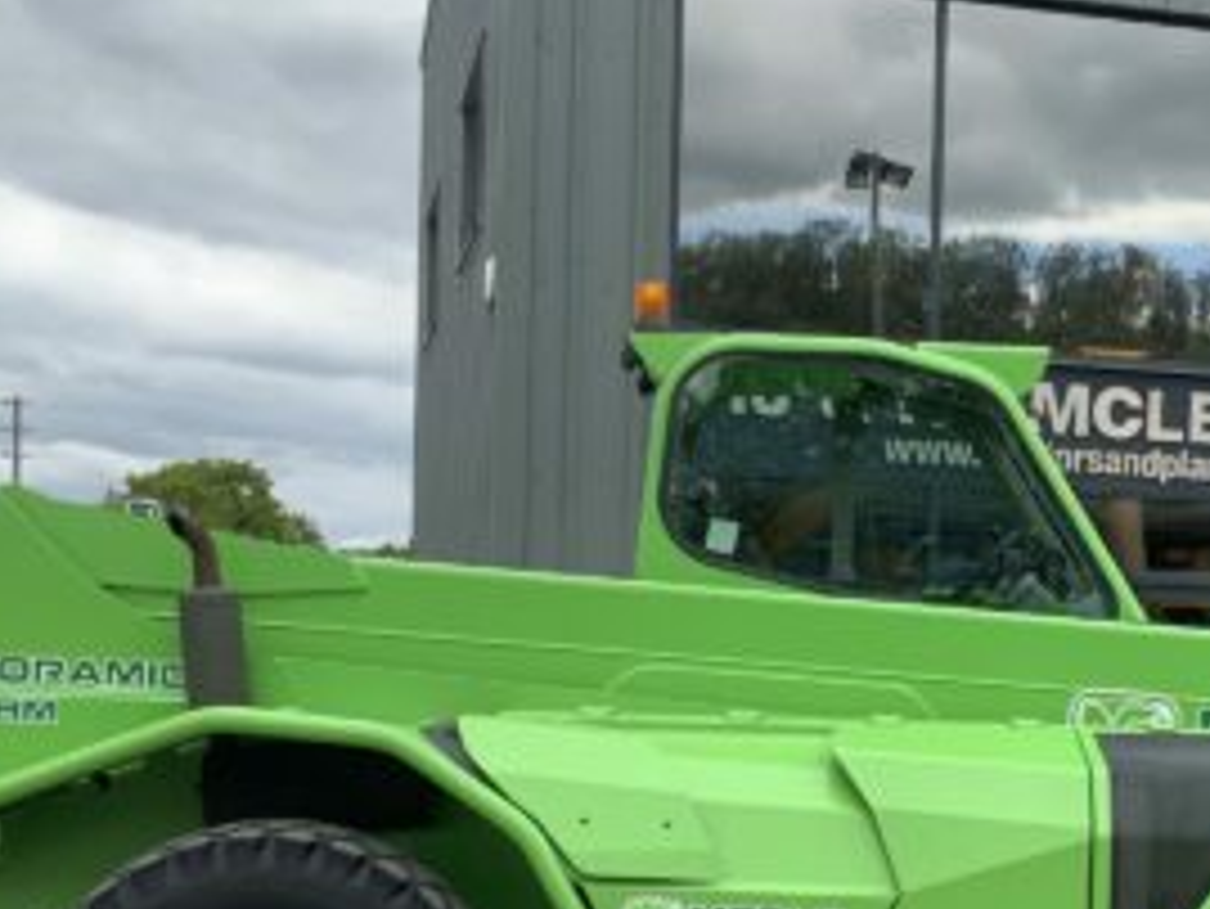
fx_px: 2413
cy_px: 675
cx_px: 1066
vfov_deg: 21.2
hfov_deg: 27.2
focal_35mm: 69
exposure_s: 1/514
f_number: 1.8
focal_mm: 3
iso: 16
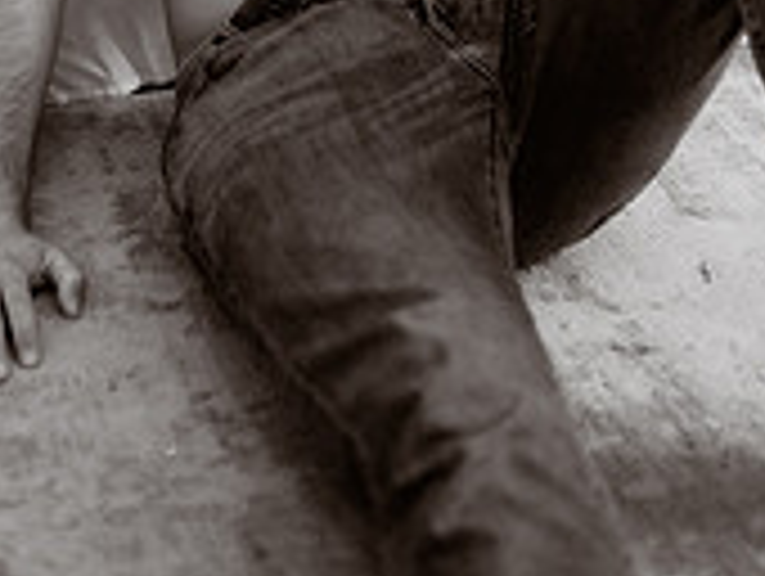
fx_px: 1970
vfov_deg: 15.1
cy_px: -356
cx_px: 166
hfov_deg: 21.7
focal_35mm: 89
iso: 125
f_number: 1.4
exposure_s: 1/125
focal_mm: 35
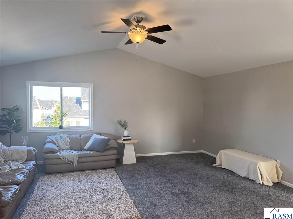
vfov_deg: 56.8
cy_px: 110
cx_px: 146
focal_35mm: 24
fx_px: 203
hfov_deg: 71.6
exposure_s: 1/120
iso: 160
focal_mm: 6.76
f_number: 1.78
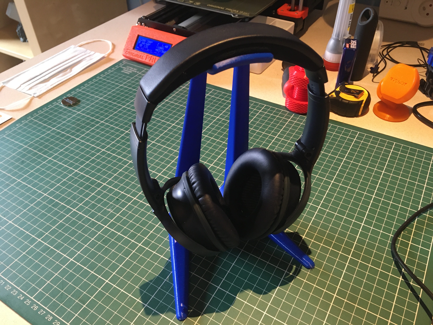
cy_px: 162
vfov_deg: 48.2
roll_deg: -0.4
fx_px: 363
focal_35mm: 29
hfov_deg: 61.7
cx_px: 216
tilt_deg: -42.6
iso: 160
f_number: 2.2
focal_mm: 4.15
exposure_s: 1/33
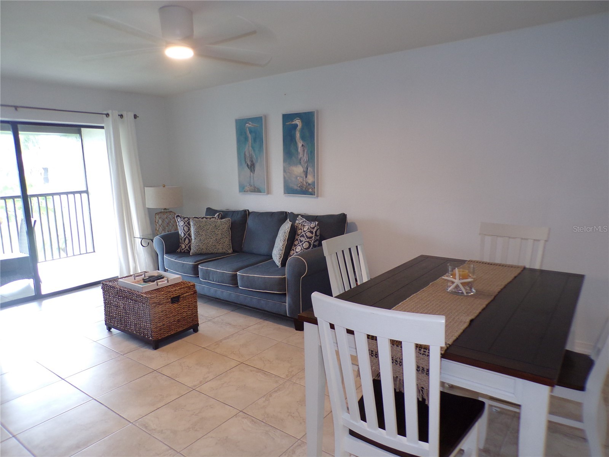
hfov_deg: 71.6
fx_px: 422
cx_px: 304
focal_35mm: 24
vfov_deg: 56.8
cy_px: 228
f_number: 3
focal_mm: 4.3
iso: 173
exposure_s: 1/34
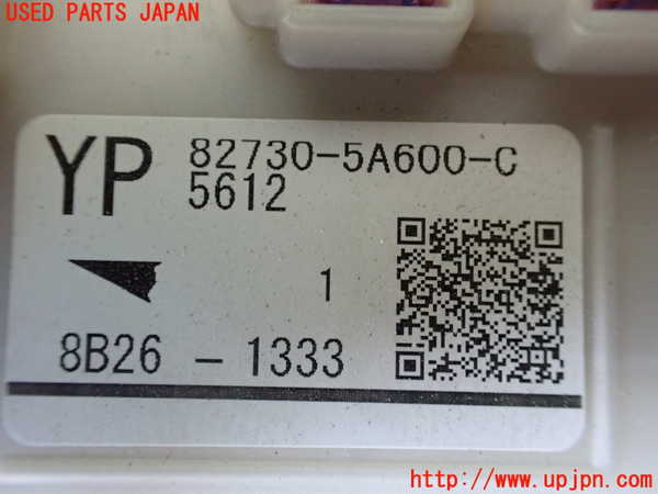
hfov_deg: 60.0
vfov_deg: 46.8
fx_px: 570
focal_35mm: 30
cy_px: 247
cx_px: 329
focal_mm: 5.4
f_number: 2.3
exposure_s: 1/80
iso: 800
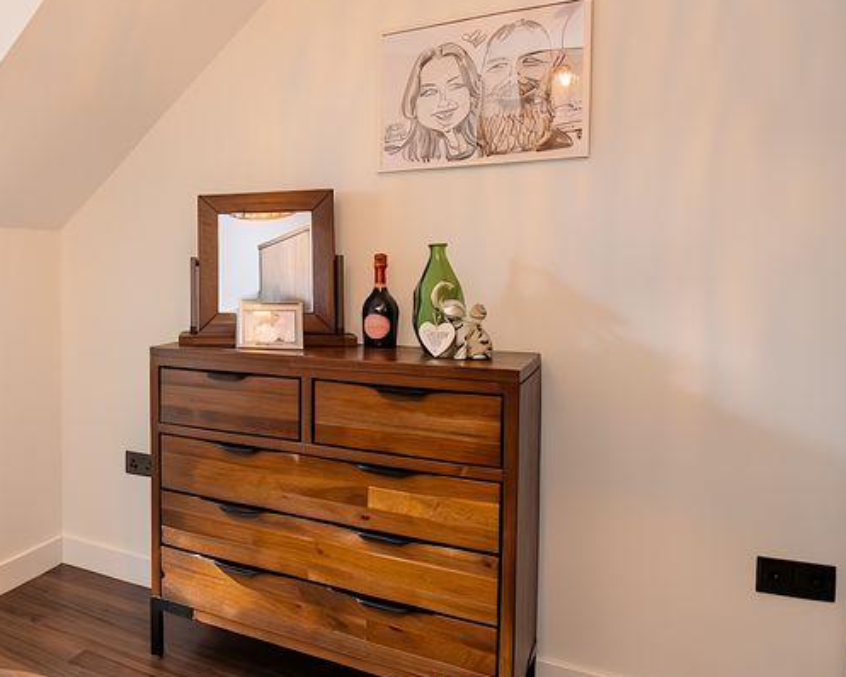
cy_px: 299
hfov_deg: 50.4
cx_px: 24
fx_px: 726
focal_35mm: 29
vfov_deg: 49.9
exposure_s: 1/60
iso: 4500
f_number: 4.5
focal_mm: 10
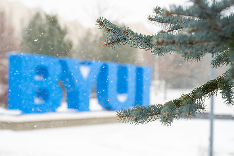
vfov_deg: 19.5
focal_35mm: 70
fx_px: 455
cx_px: 117
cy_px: 78
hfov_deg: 28.8
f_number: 5.6
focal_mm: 70
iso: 500
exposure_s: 1/500
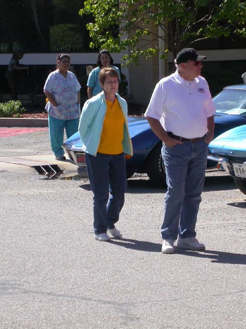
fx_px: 1972
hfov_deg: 7.1
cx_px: 138
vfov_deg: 9.5
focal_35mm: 208
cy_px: 160
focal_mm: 30.9
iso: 100
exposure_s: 1/310
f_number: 6.4
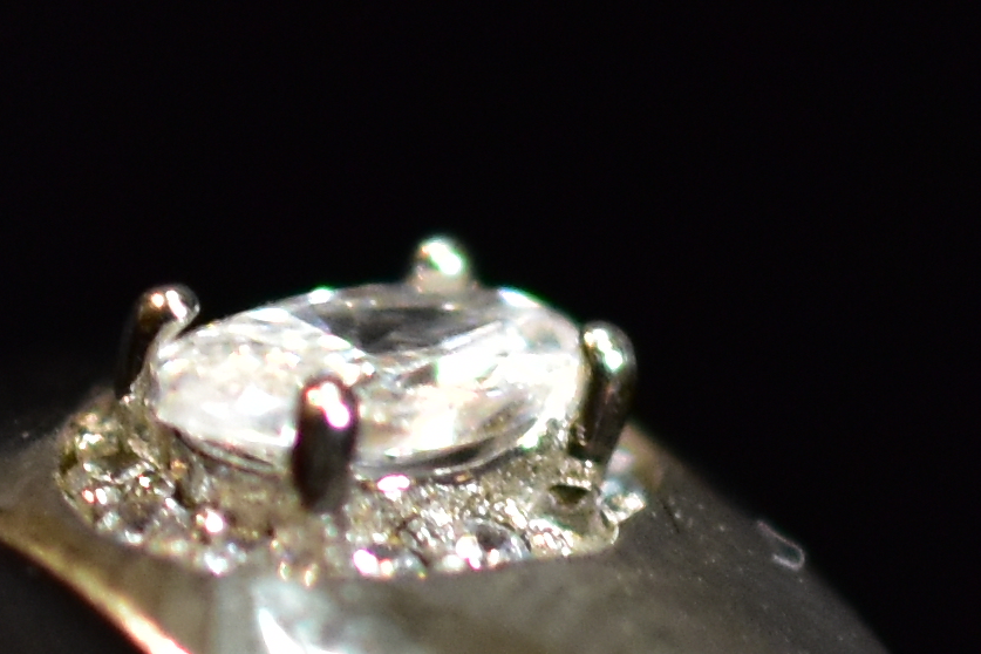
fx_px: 11717
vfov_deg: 3.2
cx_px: 779
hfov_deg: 4.8
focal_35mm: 430
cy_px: 482
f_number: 3.2
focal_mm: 40
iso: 800
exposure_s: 1/160
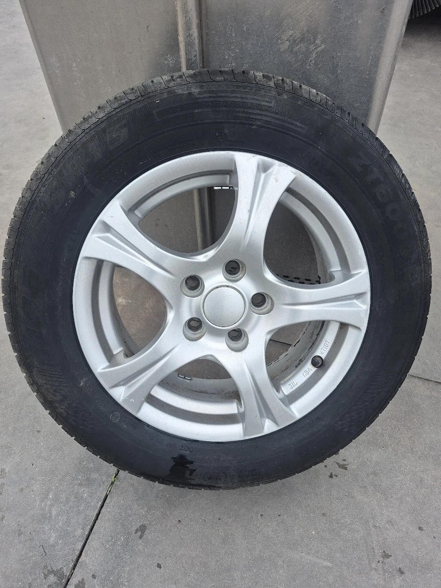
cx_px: 220
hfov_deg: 58.9
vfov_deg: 73.9
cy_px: 294
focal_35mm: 23
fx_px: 391
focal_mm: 5.4
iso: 160
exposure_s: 1/182
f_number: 1.8
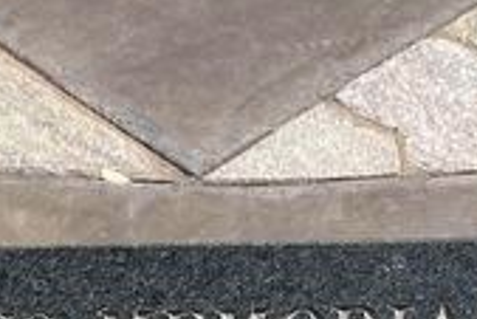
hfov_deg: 15.7
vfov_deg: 9.8
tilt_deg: -55.1
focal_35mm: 128
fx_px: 1697
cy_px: 680
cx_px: 20
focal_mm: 5.1
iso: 50
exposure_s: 1/1721
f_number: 1.6
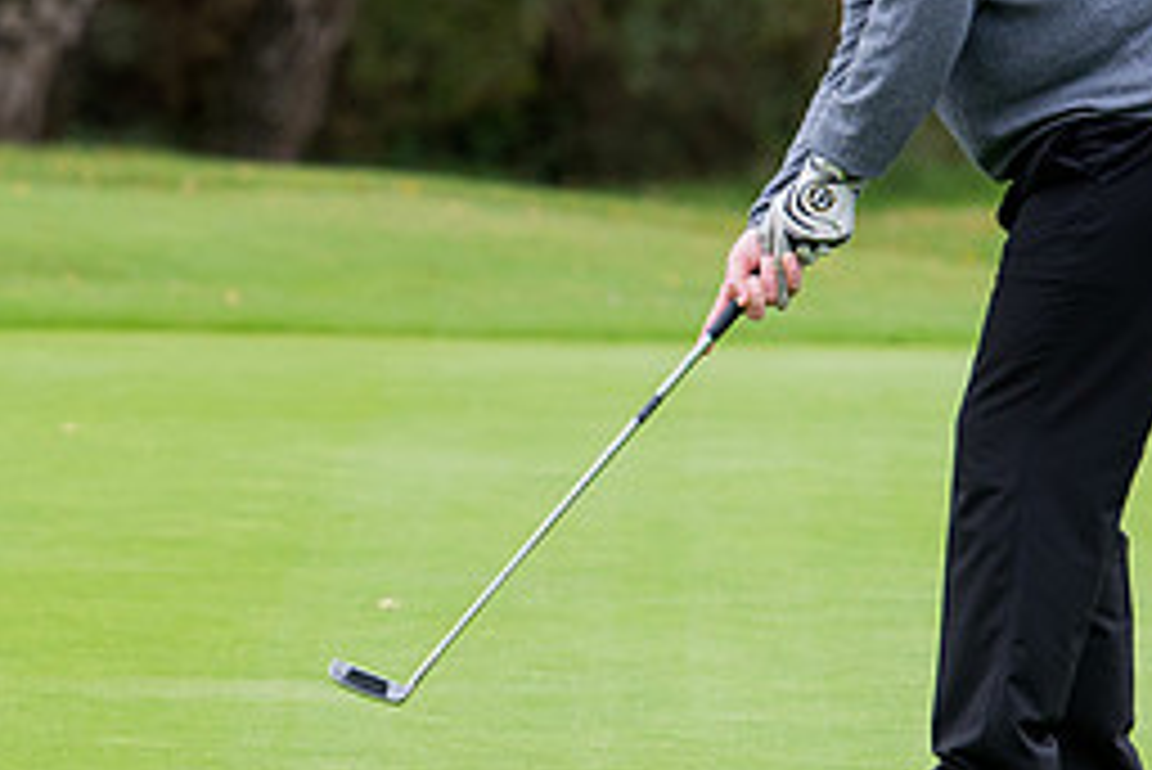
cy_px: 322
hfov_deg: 5.5
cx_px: 328
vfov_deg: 3.7
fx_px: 11974
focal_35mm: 374
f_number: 4
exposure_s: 1/1000
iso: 1000
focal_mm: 165
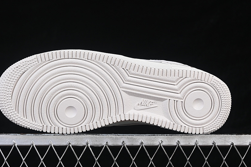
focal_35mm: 98
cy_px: 66
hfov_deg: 20.8
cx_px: 118
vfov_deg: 13.9
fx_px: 683
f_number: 8
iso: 160
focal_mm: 50
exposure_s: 1/80
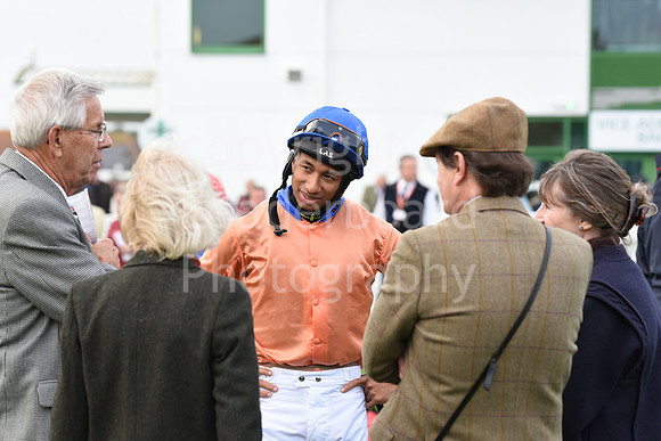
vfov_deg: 9.5
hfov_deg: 14.2
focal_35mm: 145
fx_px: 2663
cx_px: 330
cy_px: 220
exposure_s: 1/320
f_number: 5.6
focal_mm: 145
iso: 1000
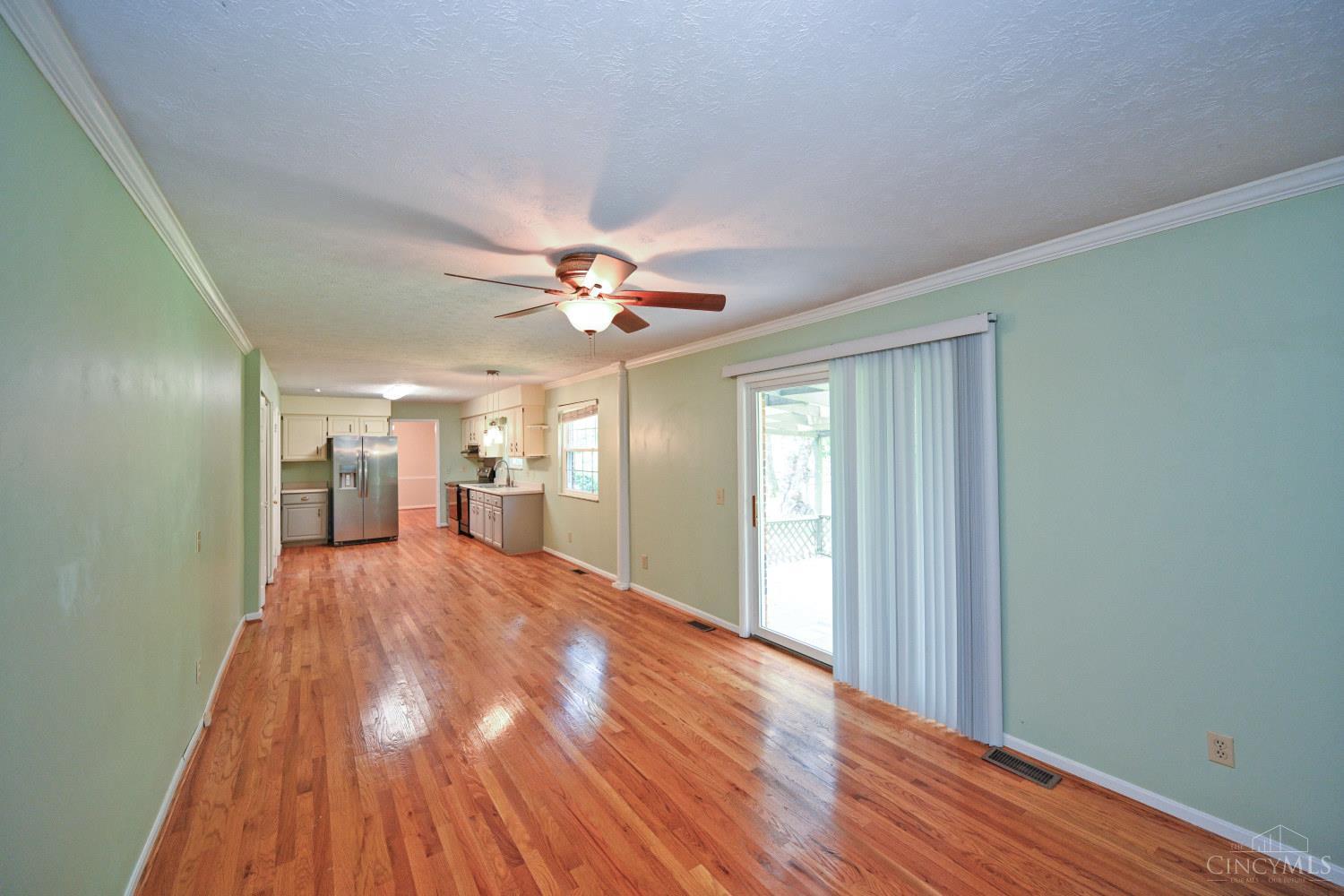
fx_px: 523
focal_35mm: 14
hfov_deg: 104.3
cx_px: 672
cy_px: 448
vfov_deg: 81.2
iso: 1000
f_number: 4
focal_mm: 14
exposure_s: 1/60
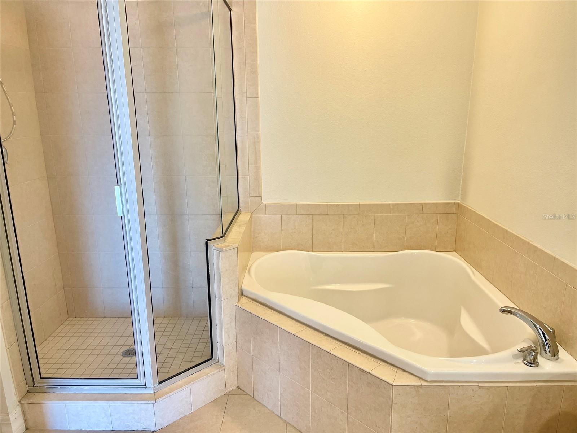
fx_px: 433
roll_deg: +0.2
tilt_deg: -13.7
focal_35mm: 26
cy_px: 216
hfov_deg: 67.3
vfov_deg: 53.1
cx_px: 288
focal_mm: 5.1
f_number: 1.6
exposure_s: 1/60
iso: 125
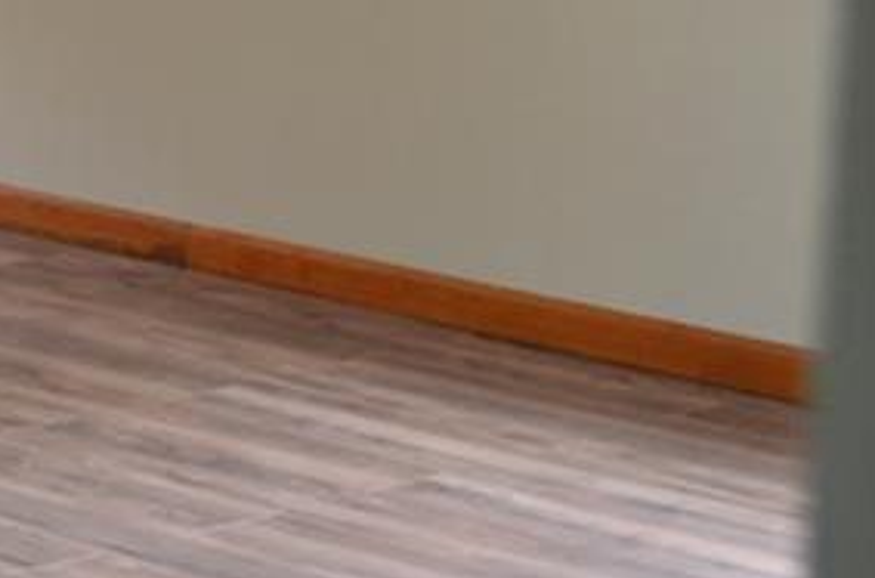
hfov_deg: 12.4
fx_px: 3684
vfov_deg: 8.9
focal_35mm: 152
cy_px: -147
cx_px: -699
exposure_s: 1/20
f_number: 6.3
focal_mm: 28
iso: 800
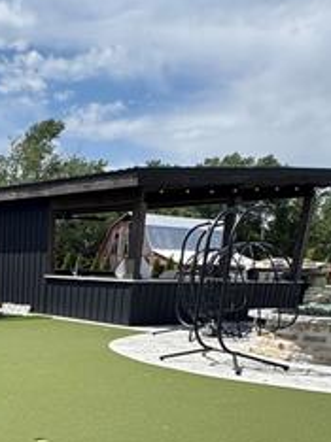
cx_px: -23
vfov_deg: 36.6
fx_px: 588
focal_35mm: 46
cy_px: 453
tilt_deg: -17.1
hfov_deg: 28.8
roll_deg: -0.4
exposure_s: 1/1506
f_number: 2.2
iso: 50
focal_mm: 2.22
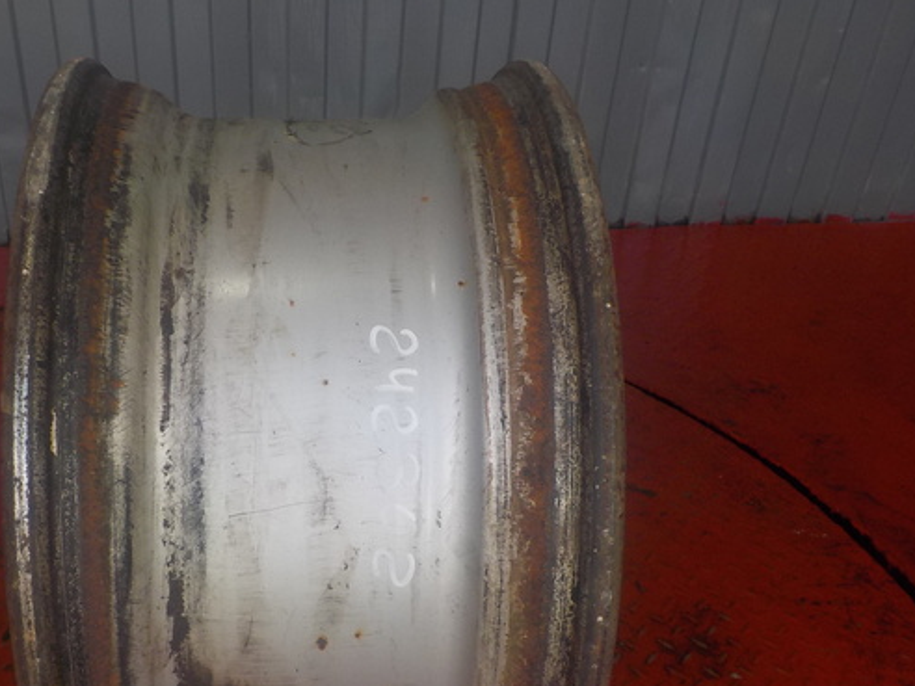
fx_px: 1031
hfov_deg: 47.3
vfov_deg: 36.6
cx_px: 333
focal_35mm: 39
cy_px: 431
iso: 125
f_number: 3.3
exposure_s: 1/160
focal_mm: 4.1
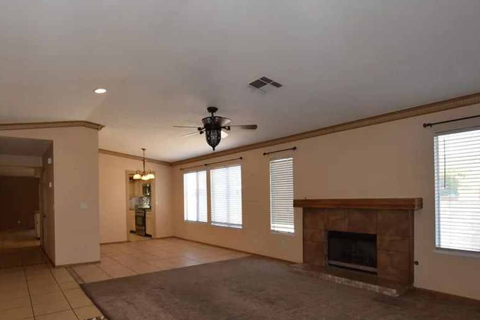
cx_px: 188
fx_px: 267
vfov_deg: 61.2
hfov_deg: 82.8
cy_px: 198
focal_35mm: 20
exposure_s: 1/125
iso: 720
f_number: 5.6
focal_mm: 10
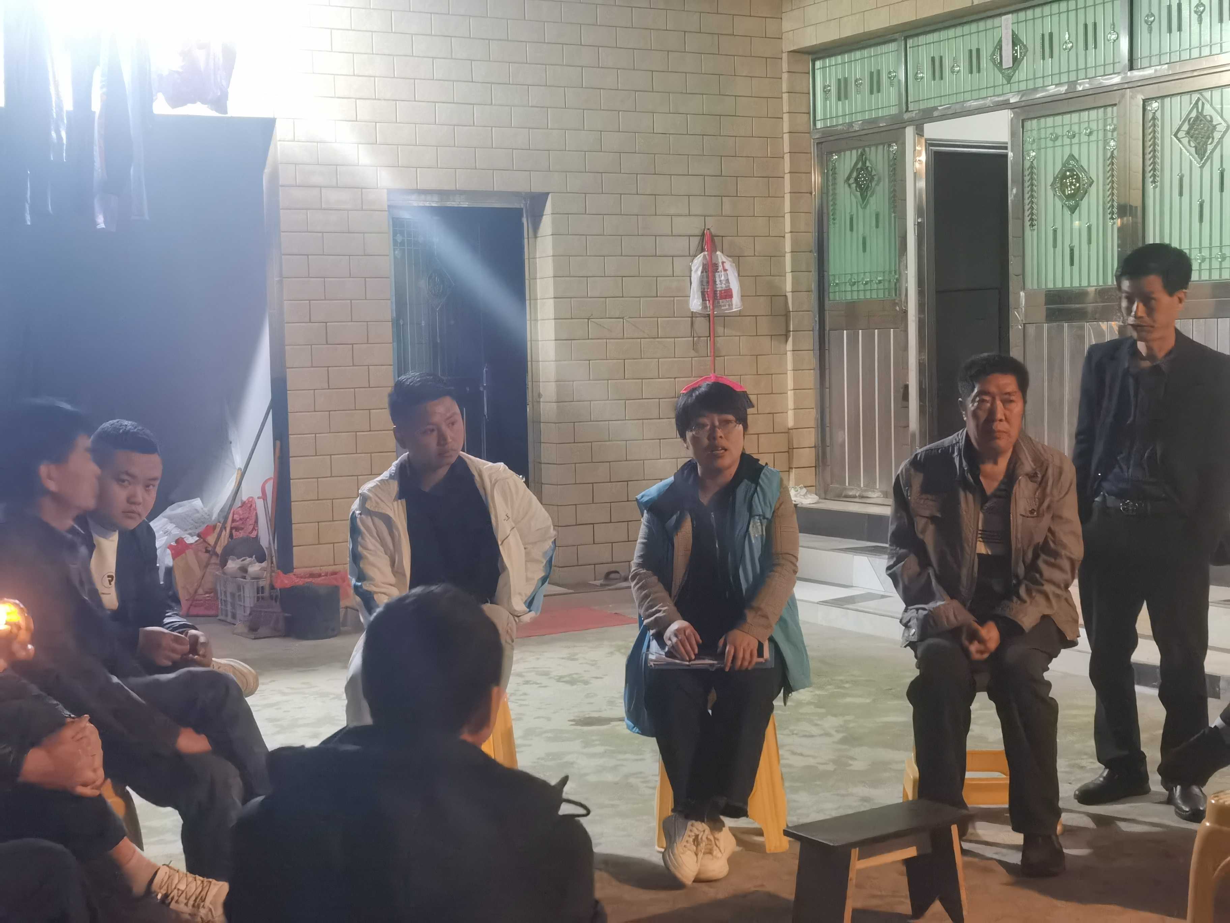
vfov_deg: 26.6
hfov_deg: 34.9
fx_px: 1954
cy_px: 462
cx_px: 615
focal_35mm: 55
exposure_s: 1/20
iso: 640
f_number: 1.6
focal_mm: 5.56
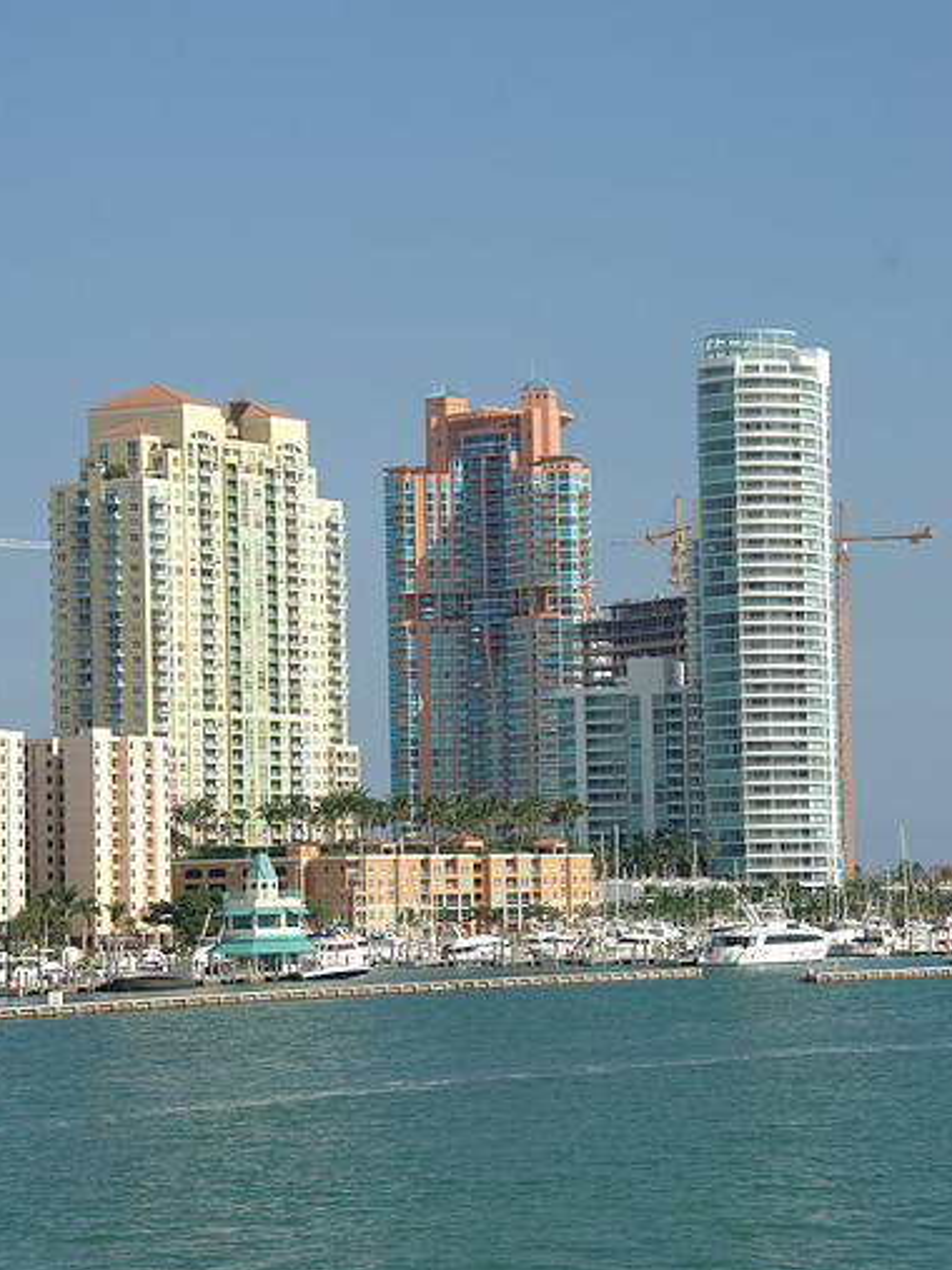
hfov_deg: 12.0
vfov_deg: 16.0
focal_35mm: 124
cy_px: 664
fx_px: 4532
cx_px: 472
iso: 100
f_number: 8
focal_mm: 75
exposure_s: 1/250
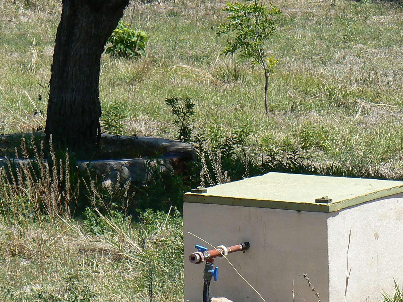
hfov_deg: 8.3
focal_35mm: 238
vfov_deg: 6.2
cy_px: 151
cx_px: 261
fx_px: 2771
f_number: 5.6
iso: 80
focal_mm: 24.1
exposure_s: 1/500
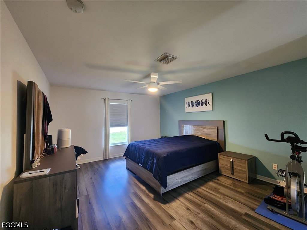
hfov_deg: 106.2
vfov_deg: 89.9
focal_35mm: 13
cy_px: 115
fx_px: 115
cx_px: 154
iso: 400
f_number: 2.2
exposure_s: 1/30
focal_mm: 2.2
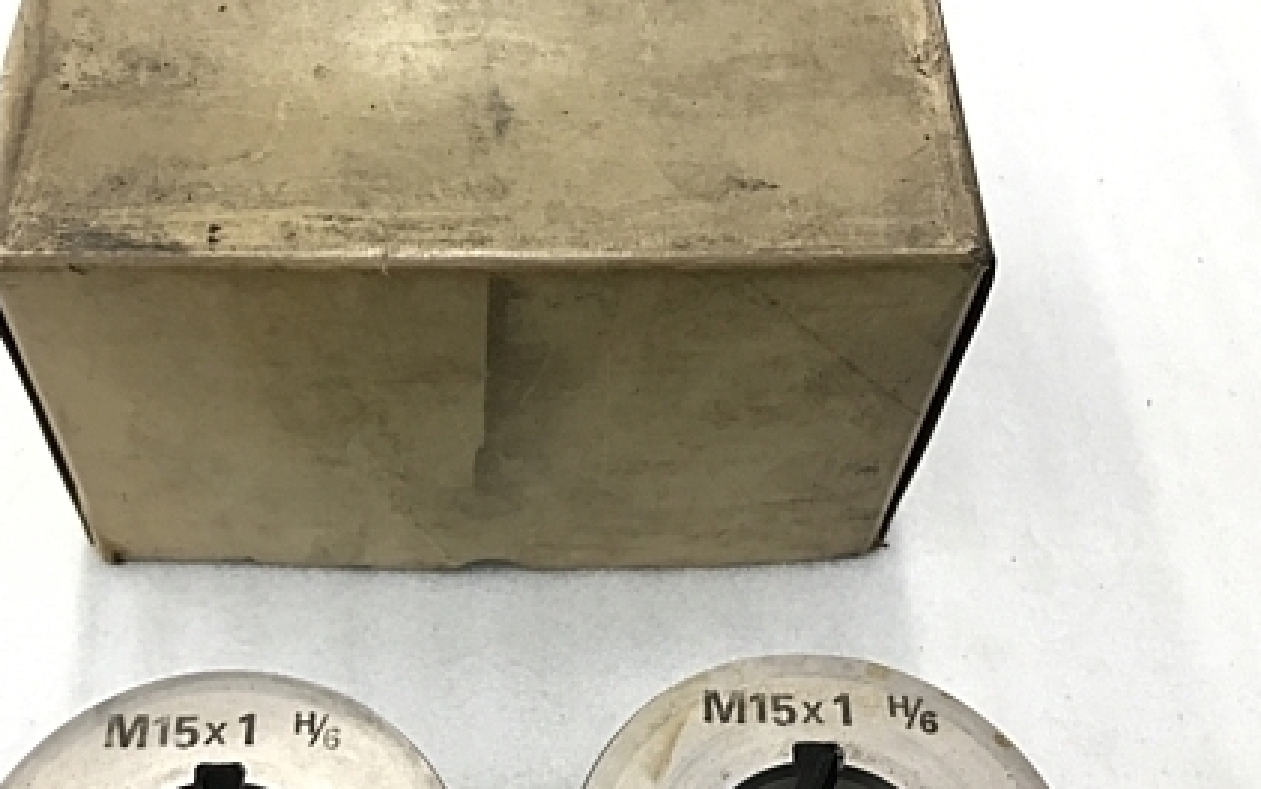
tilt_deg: -57.5
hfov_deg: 44.1
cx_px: 511
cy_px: 544
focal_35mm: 45
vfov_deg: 28.4
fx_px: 1547
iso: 40
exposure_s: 1/30
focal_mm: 3.99
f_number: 1.8
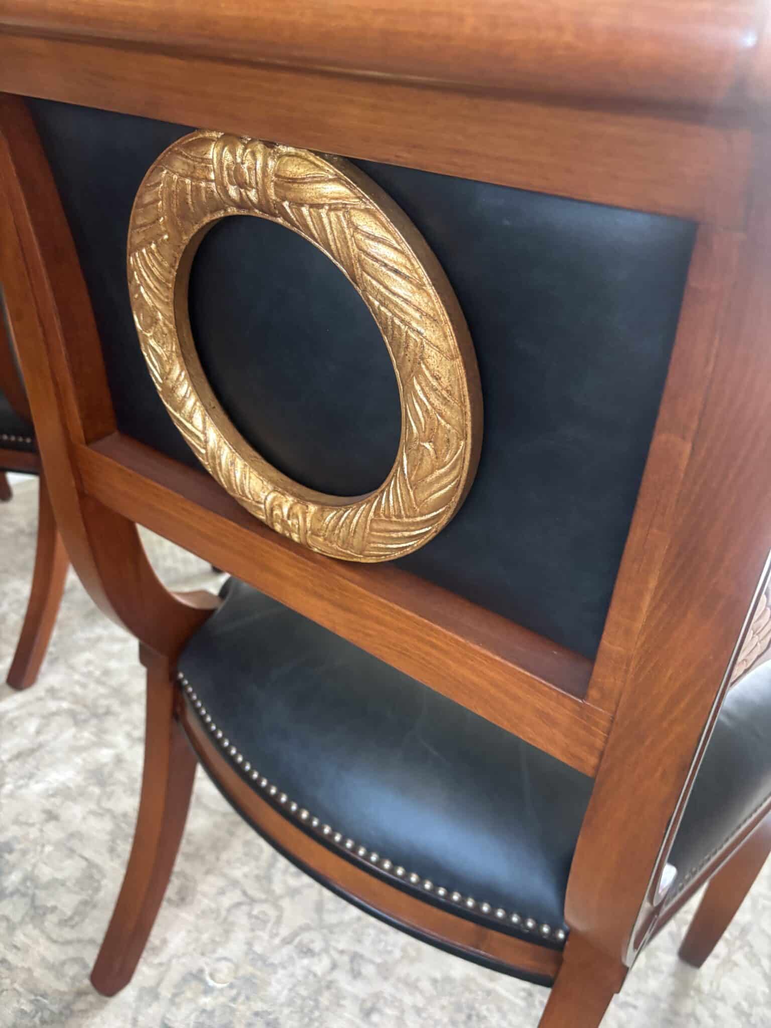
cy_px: 514
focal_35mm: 26
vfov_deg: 67.3
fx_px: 772
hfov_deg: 53.1
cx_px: 386
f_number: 1.6
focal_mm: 5.96
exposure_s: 1/52
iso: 500
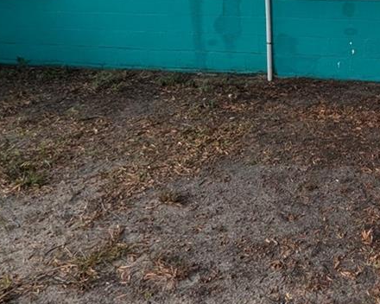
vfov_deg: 29.9
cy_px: -17
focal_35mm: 46
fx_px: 517
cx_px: 414
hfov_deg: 34.9
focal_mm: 1.95
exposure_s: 1/614
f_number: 2.2
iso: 48
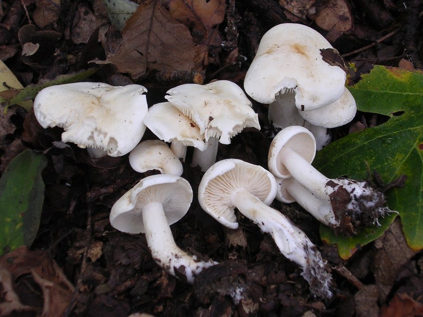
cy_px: 158
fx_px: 770
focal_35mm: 63
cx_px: 212
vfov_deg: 23.3
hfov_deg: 30.7
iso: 100
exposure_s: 1/17.8
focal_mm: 9.6
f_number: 3.5
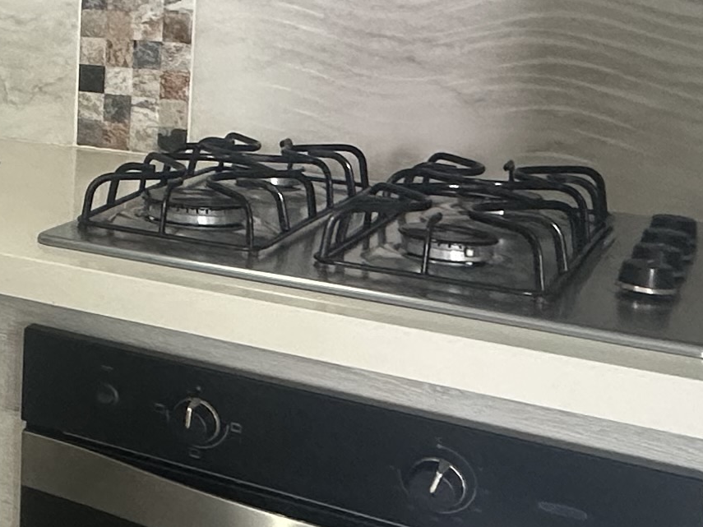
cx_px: -393
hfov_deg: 22.9
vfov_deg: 21.8
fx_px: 1340
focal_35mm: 66
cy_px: 71
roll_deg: -0.7
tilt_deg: -6.5
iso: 200
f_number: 2.2
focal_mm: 2.22
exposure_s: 1/99
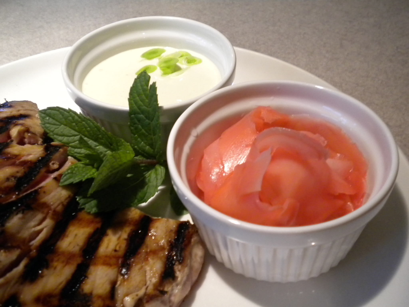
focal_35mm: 35
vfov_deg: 40.7
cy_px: 154
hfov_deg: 52.6
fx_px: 414
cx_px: 204
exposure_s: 1/15.1
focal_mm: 6.3
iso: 400
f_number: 3.1
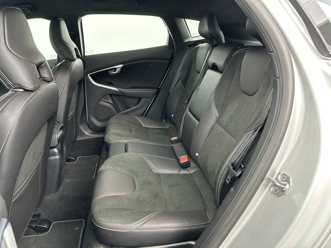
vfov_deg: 56.8
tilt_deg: -21.6
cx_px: 166
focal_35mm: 24
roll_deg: +1.8
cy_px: 124
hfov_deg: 71.6
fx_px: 229
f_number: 1.78
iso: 800
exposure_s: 1/50
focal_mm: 6.86
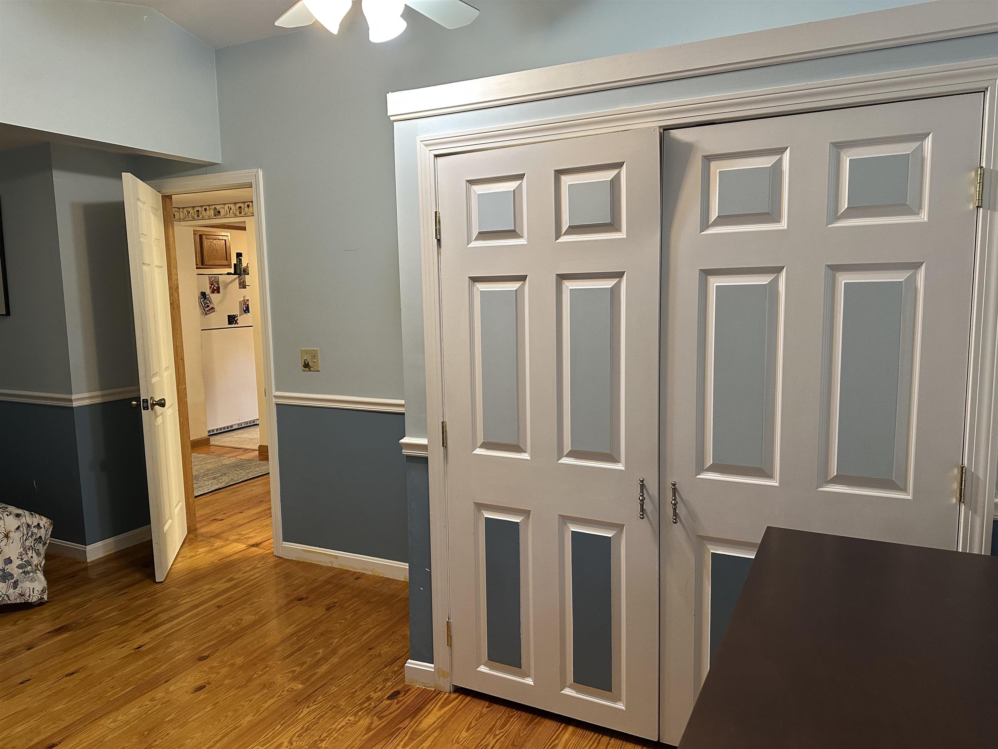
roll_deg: +1.3
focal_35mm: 24
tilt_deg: -6.8
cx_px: 499
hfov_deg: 71.6
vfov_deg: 56.8
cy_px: 374
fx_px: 692
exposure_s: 1/60
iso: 250
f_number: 1.78
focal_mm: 6.86
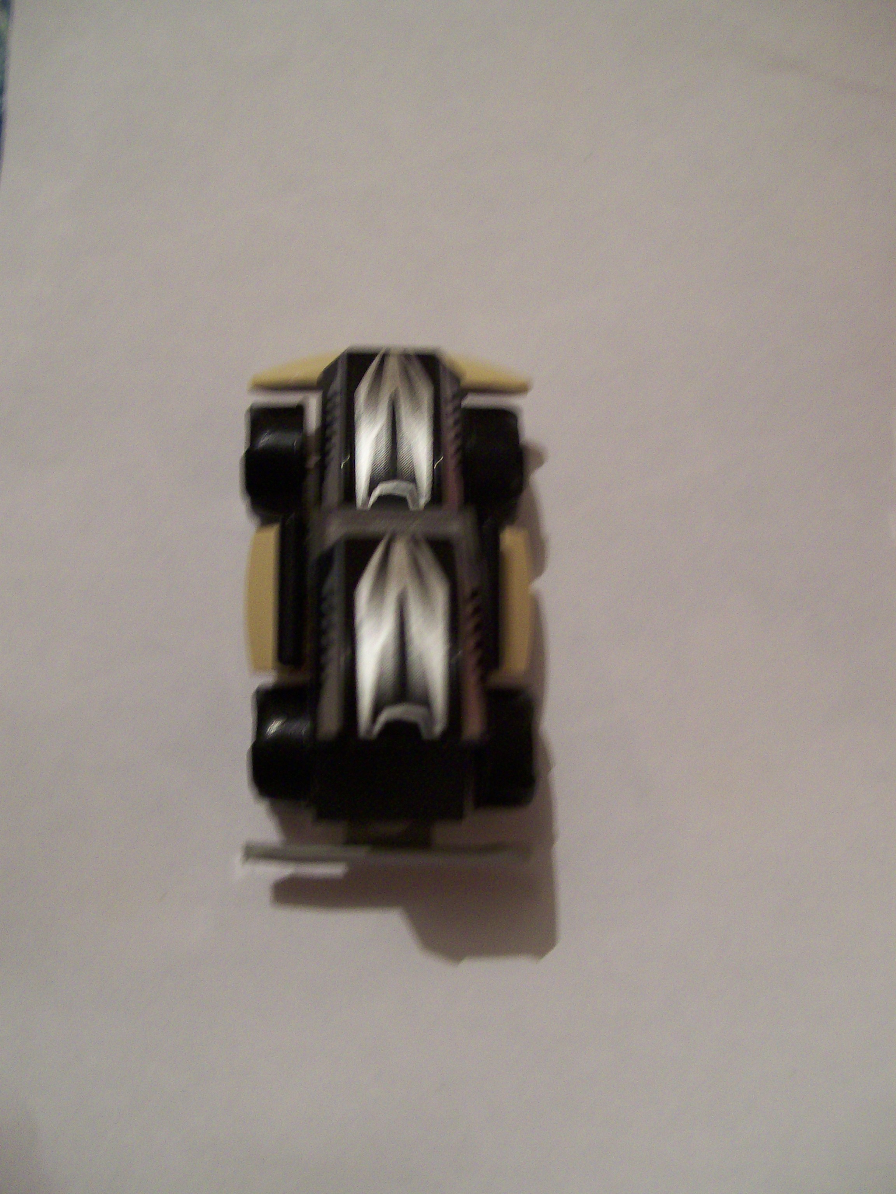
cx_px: 448
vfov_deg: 51.4
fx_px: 1242
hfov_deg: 39.7
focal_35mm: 36
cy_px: 597
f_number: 2.7
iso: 160
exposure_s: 1/9.14
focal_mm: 6
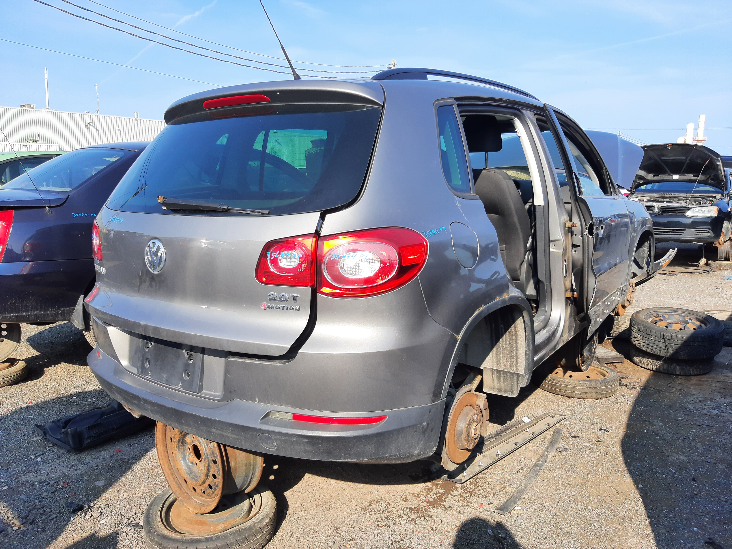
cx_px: 366
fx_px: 550
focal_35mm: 26
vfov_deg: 53.1
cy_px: 274
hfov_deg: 67.3
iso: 40
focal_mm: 3.92
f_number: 1.7
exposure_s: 1/734
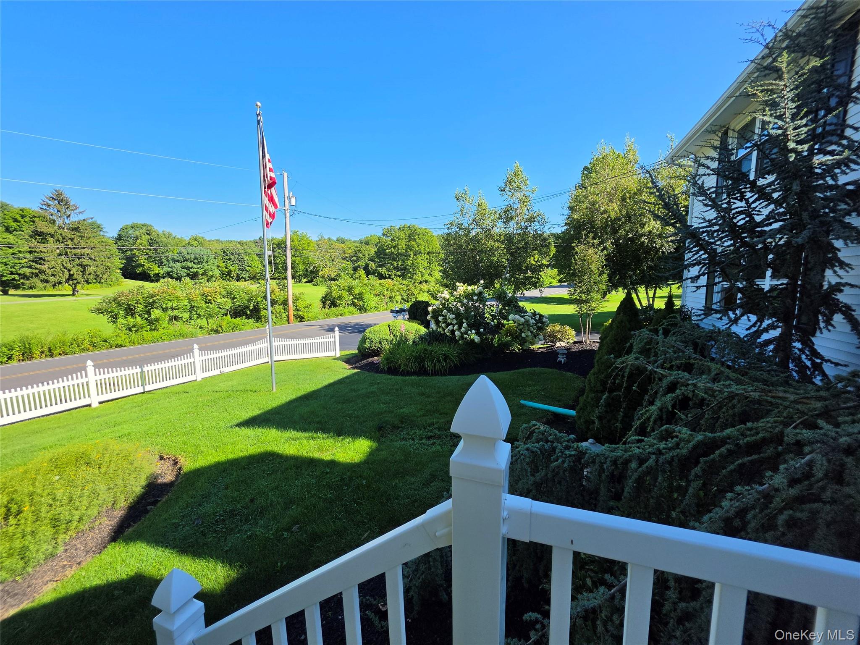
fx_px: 323
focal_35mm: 13
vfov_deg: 89.9
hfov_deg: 106.2
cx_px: 430
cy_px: 322
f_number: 1.9
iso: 50
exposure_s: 1/2000
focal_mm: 2.2
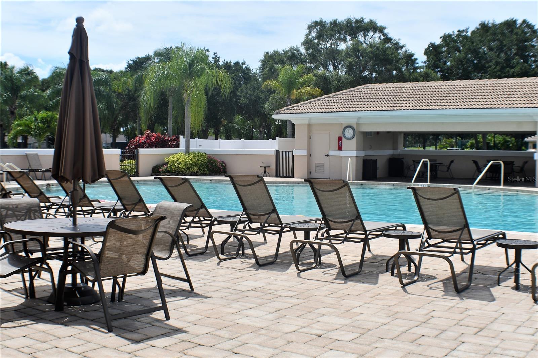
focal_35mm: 54
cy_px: 179
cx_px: 269
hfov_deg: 36.9
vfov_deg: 25.0
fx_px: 807
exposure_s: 1/320
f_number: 9
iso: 100
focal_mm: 36
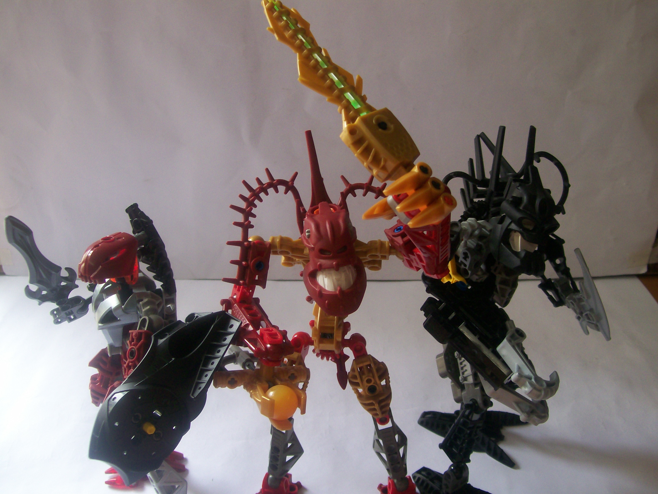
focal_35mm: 36
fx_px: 684
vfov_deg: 39.7
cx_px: 329
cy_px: 247
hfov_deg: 51.4
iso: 80
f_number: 2.7
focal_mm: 6
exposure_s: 1/67.8
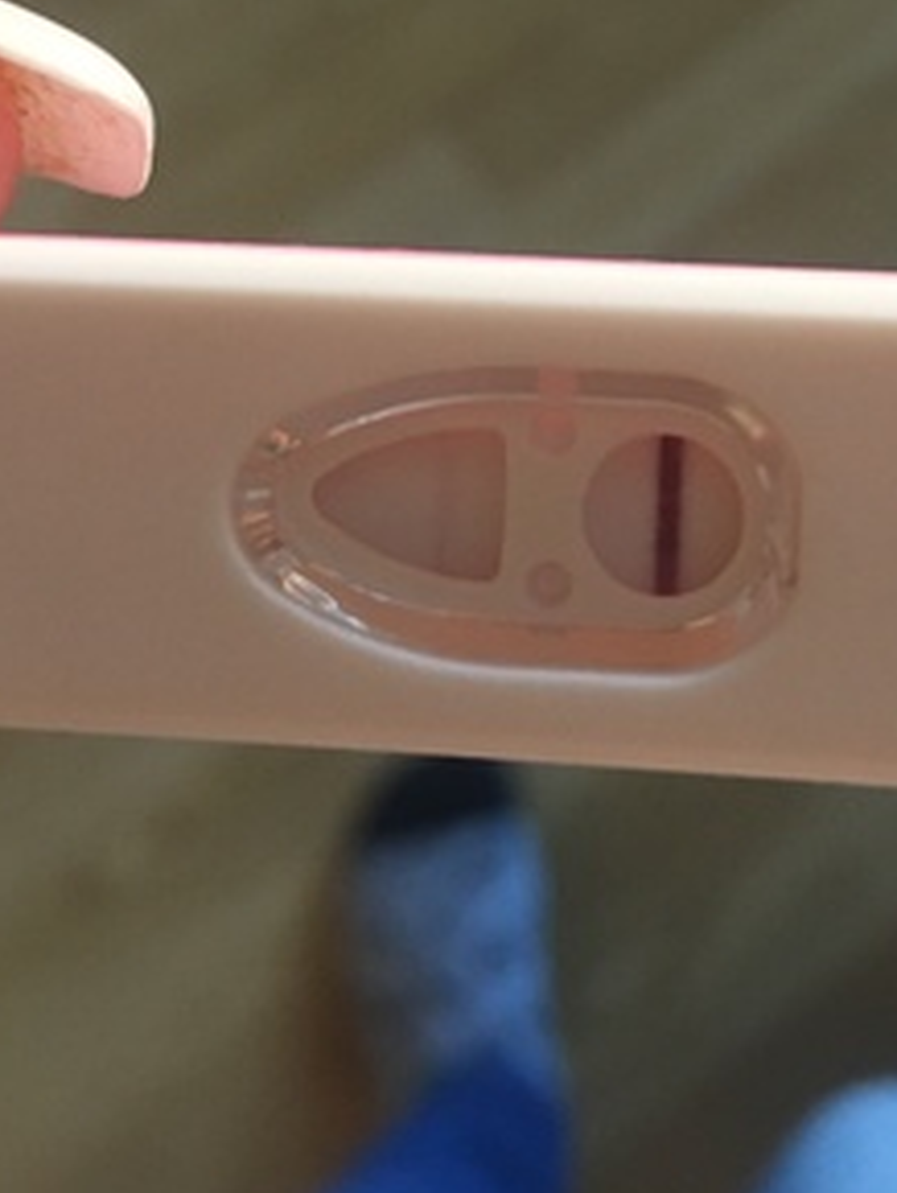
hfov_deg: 24.4
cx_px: 543
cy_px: 99
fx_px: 2070
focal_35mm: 60
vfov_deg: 30.6
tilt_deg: -79.0
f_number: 2.2
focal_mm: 4.15
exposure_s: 1/33
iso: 160
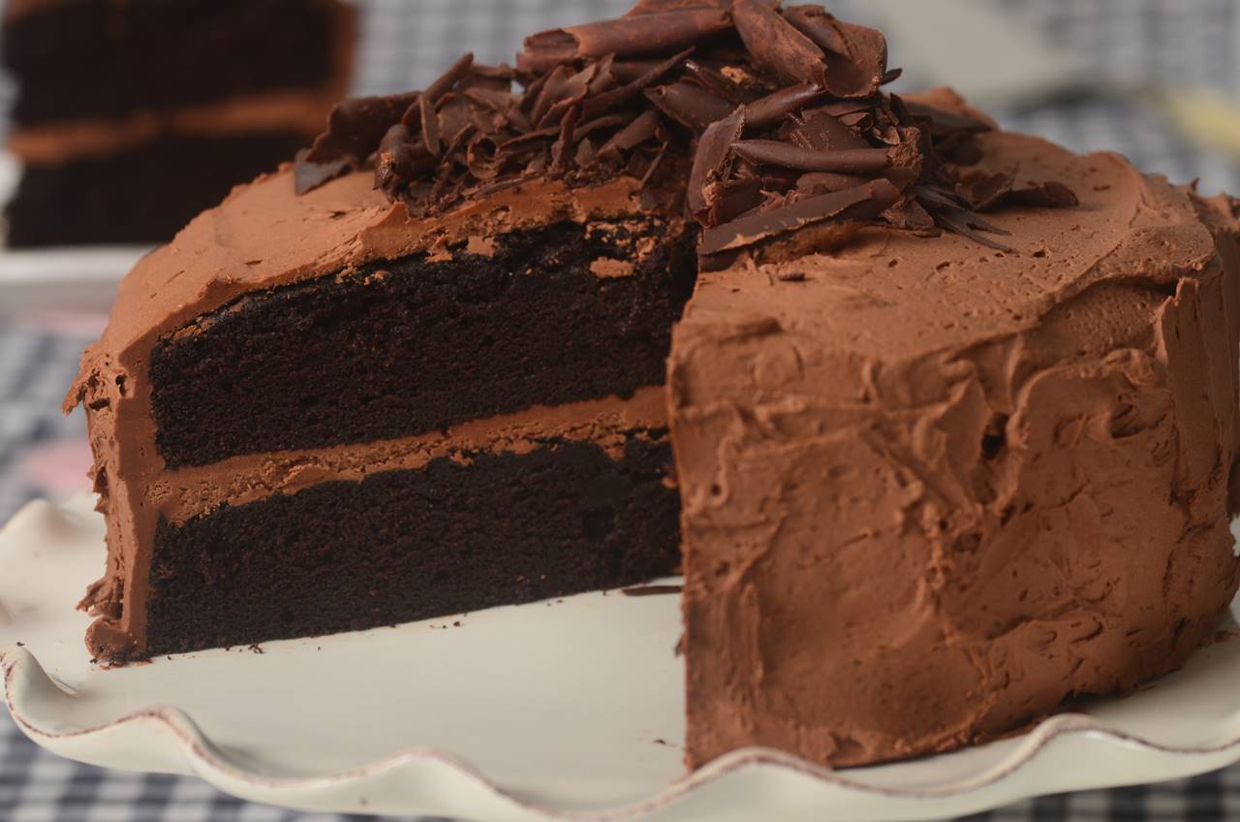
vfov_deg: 8.7
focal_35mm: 158
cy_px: 411
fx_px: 5414
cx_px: 620
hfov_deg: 13.1
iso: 100
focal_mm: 105
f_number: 5.6
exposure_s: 1/125
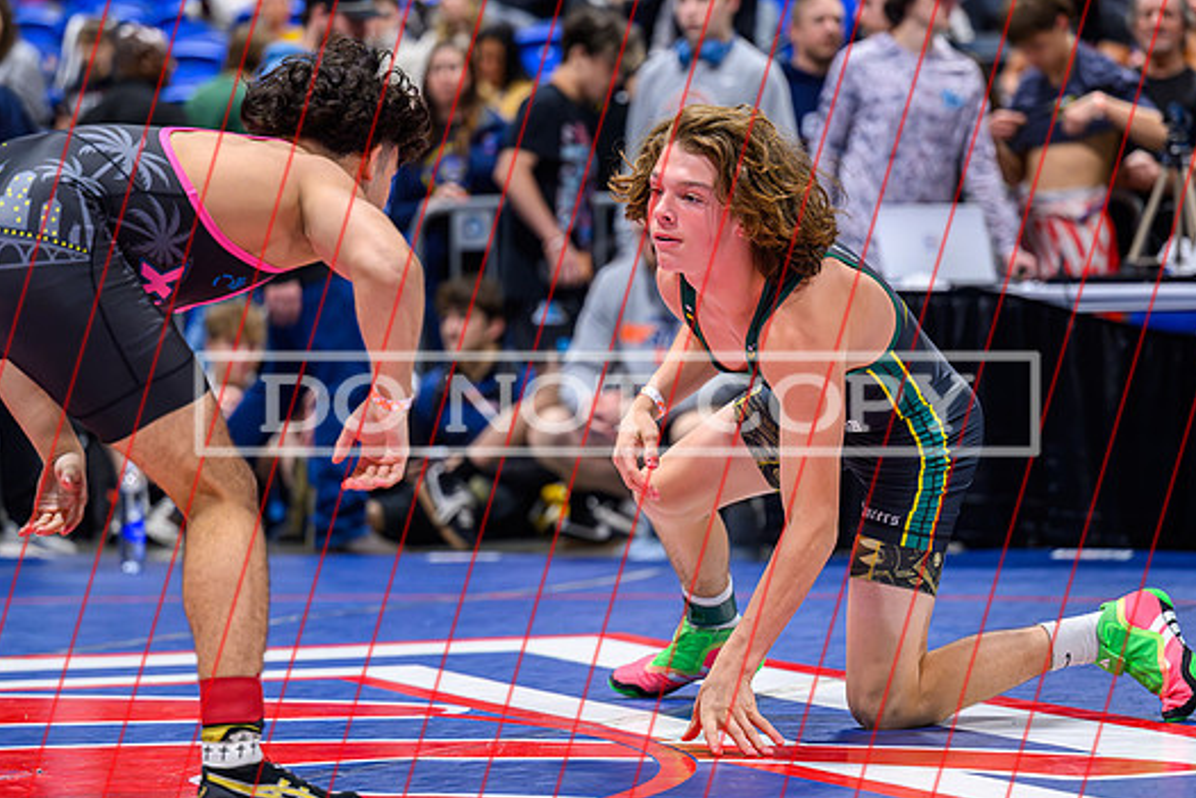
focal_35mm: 143
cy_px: 430
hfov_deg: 14.3
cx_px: 620
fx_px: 4752
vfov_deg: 9.6
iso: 4000
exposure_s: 1/800
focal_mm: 110
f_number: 2.8
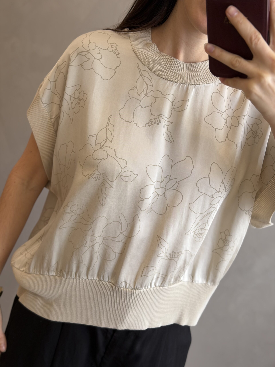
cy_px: 184
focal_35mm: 48
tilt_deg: -26.1
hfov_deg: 30.3
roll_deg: -14.4
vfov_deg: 39.7
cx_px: 138
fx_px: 508
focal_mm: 6.76
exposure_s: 1/121
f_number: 1.78
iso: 64
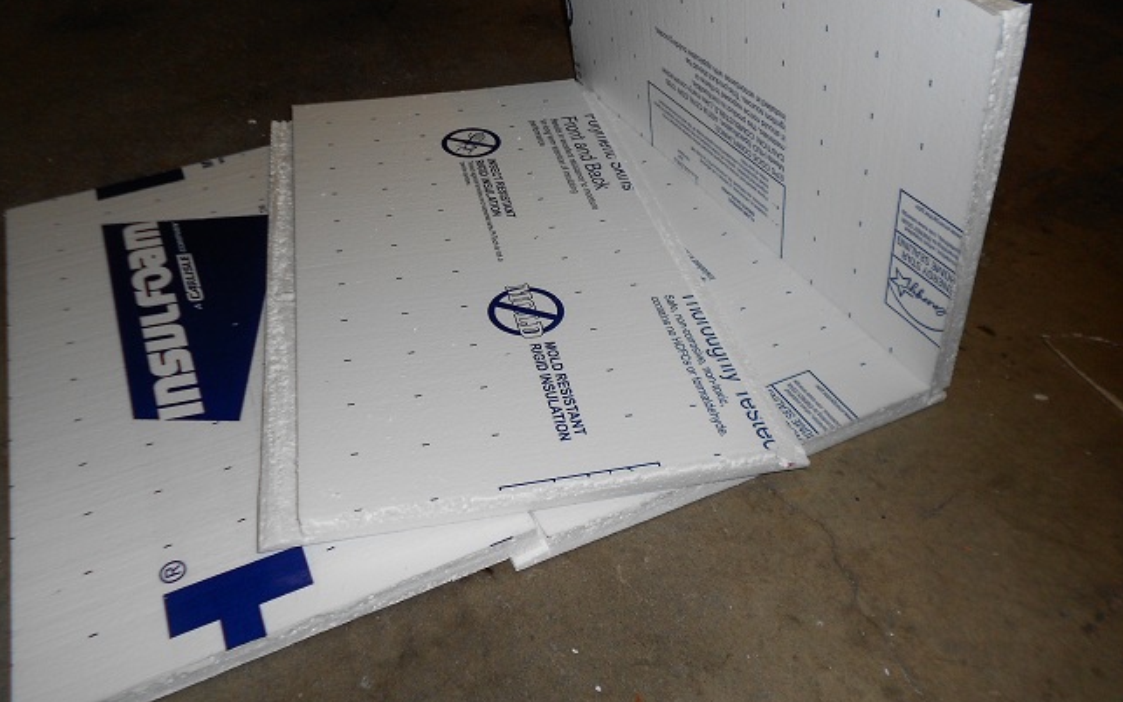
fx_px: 949
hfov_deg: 61.2
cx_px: 559
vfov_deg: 40.6
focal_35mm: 31
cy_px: 328
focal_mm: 5.1
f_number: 3.4
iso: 80
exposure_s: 1/25
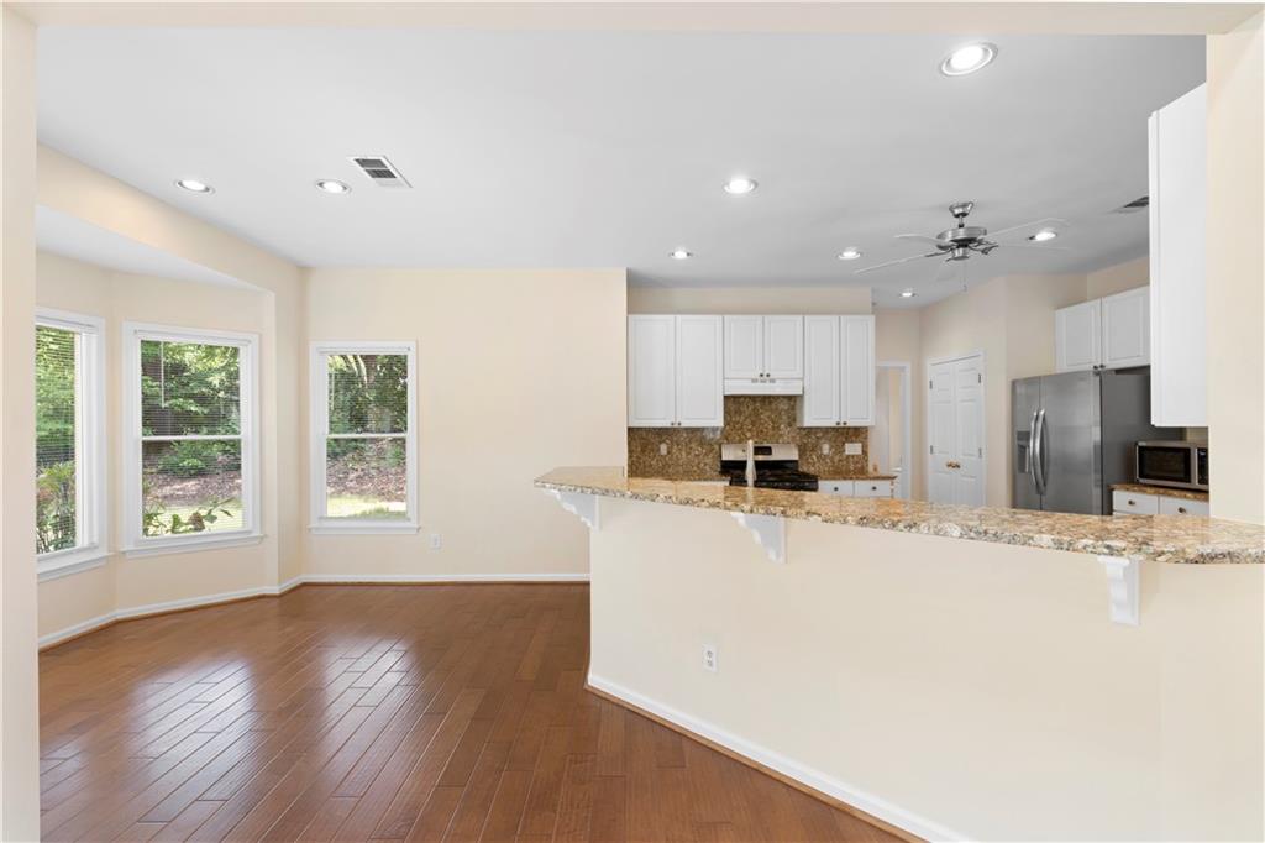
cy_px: 422
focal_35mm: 16
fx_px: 562
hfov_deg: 96.8
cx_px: 632
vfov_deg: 73.7
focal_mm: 16
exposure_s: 1.3
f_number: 8
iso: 100
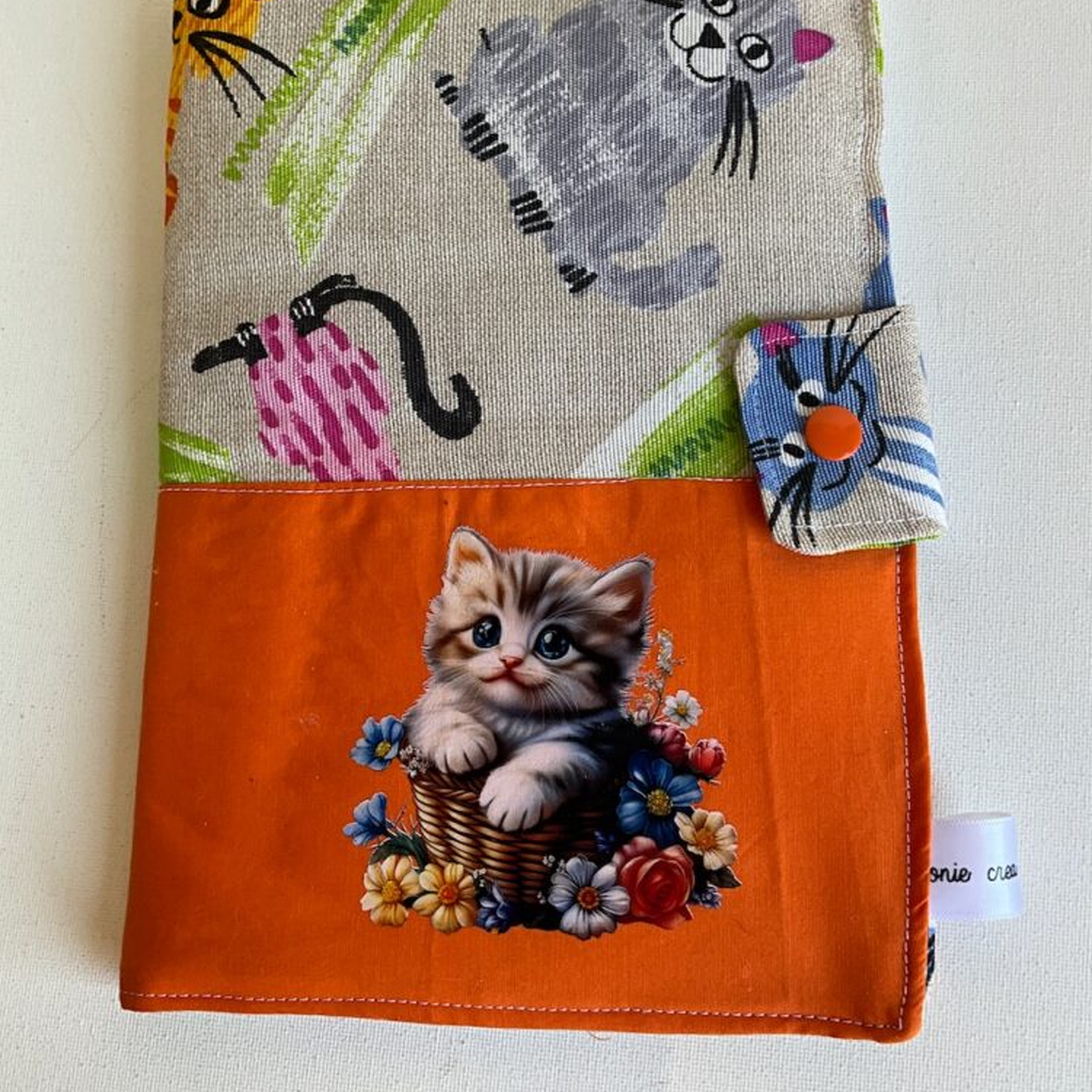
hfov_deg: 47.2
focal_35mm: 35
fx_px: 1249
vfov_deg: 47.0
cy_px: 444
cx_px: 545
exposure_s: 1/100
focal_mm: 3
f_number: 1.8
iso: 25
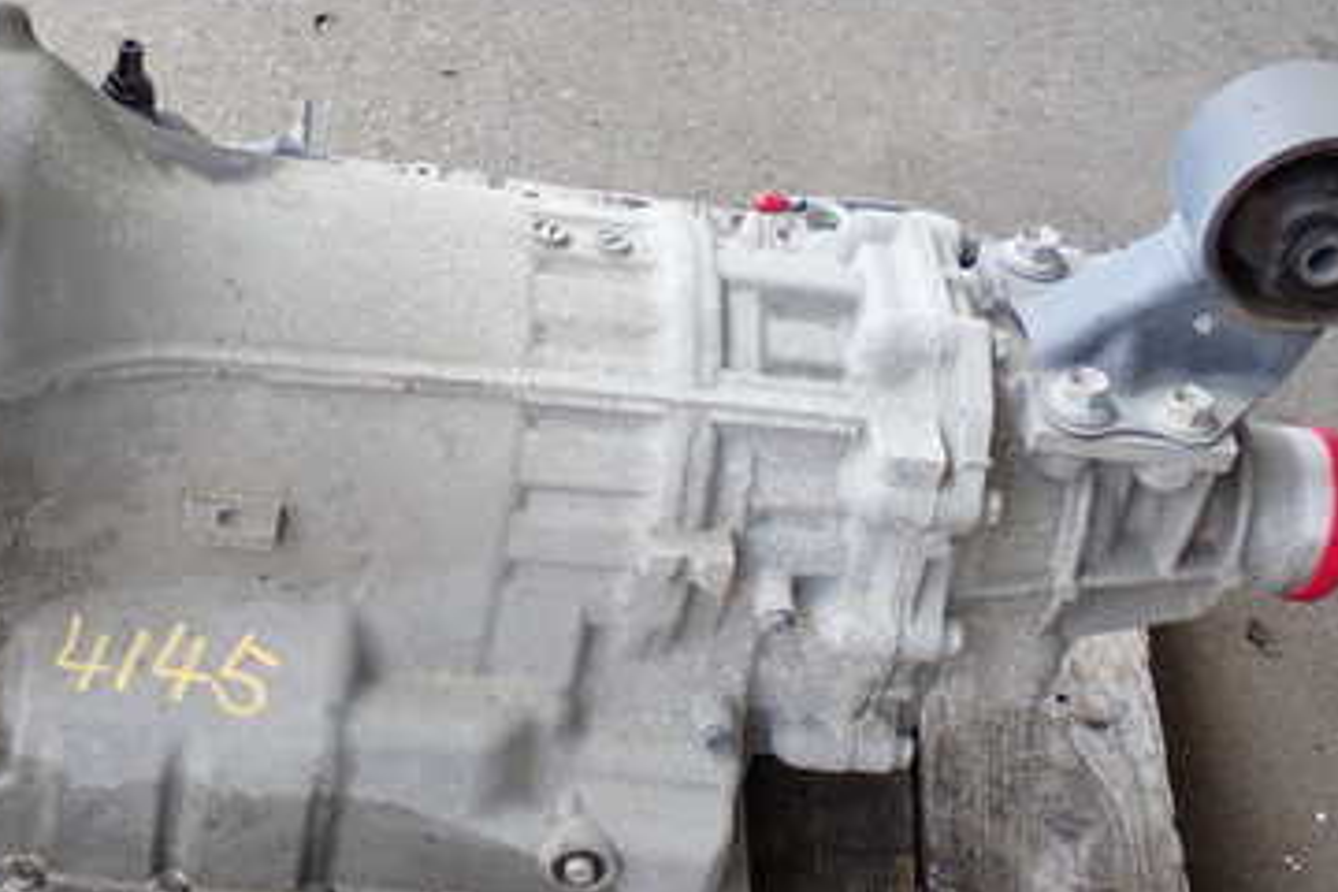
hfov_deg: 28.2
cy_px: 431
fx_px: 2639
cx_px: 405
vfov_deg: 19.2
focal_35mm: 71
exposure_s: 1/80
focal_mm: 7.31
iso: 100
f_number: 2.8
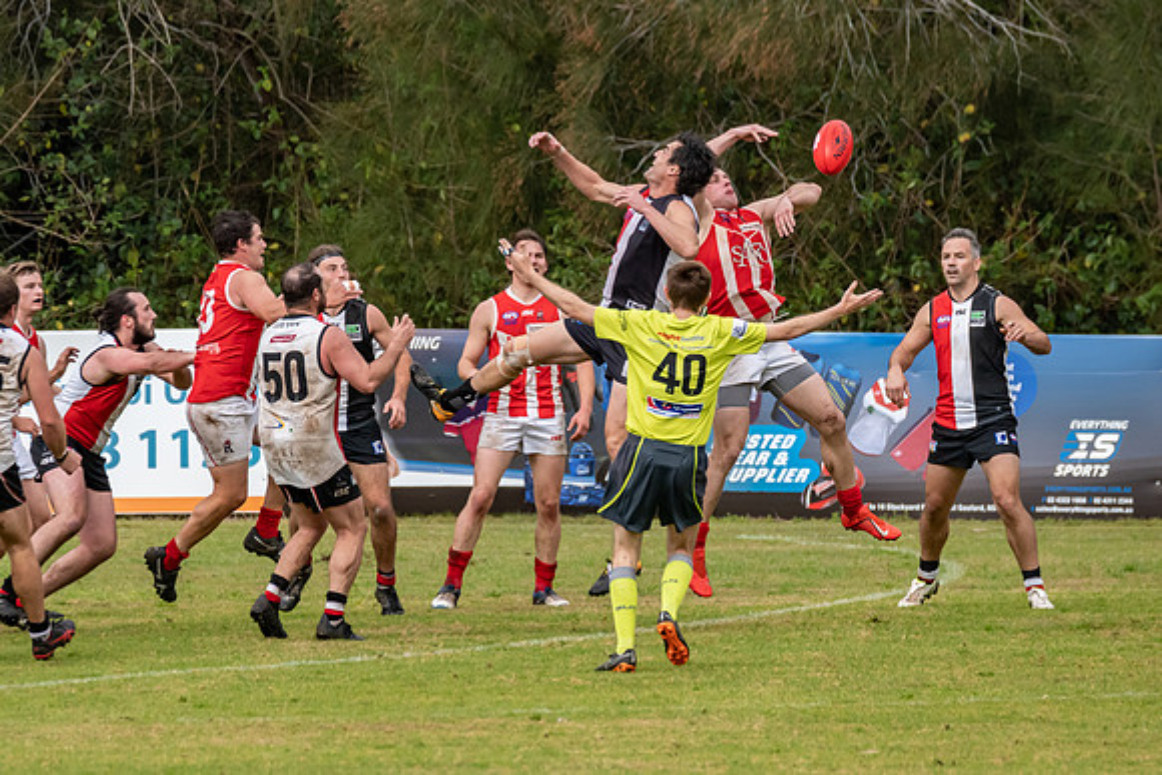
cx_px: 692
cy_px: 314
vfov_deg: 1.7
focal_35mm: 822
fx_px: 26526
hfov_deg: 2.5
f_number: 7.1
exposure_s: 1/4000
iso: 1250
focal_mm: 460
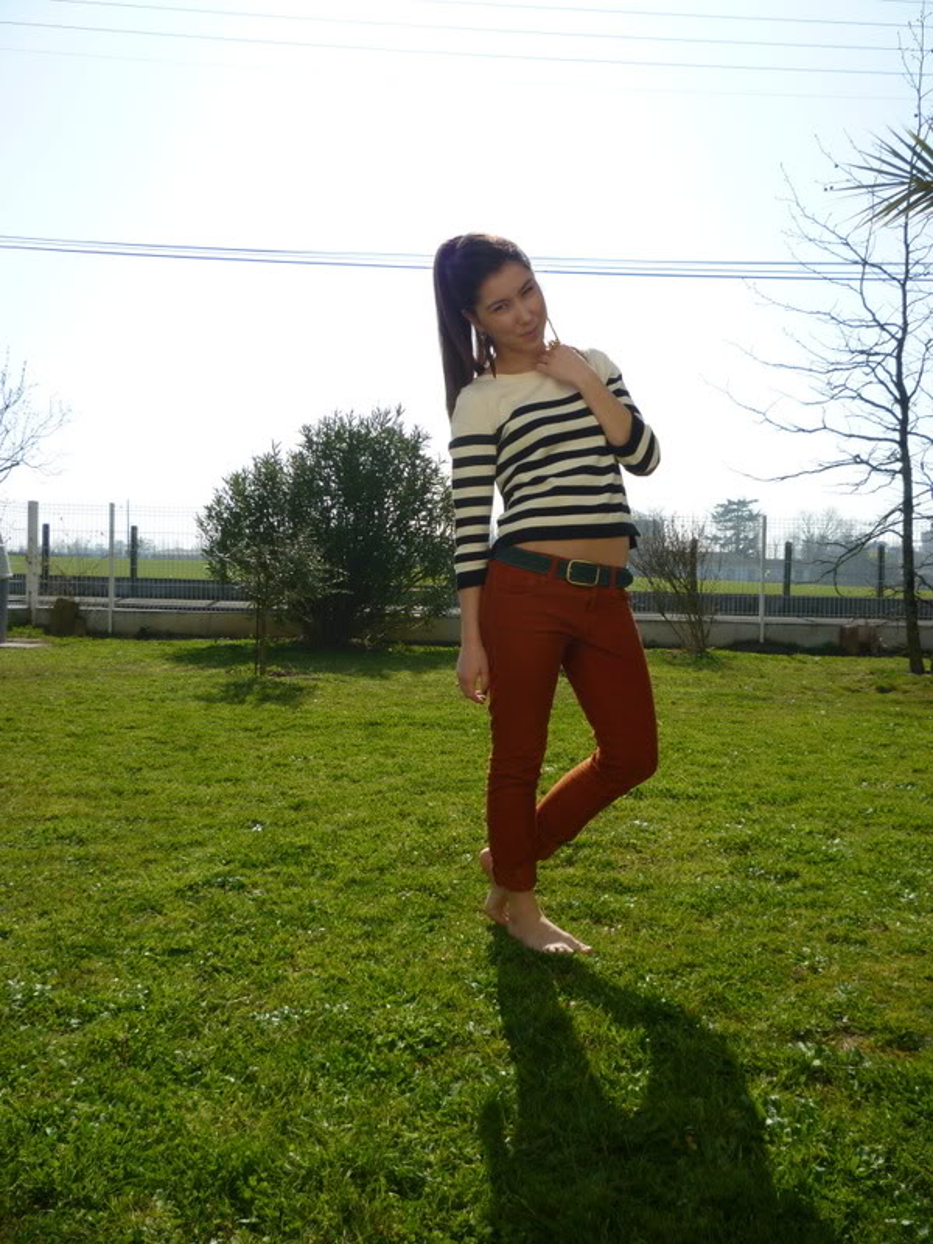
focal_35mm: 29
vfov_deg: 61.7
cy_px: 622
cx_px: 466
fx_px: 1042
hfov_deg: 48.2
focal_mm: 5.2
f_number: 4.5
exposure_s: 1/640
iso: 80
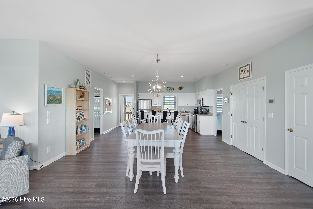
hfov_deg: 100.4
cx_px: 156
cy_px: 104
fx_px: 130
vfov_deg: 77.3
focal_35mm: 15
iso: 100
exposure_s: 1/20
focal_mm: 10
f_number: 4.5
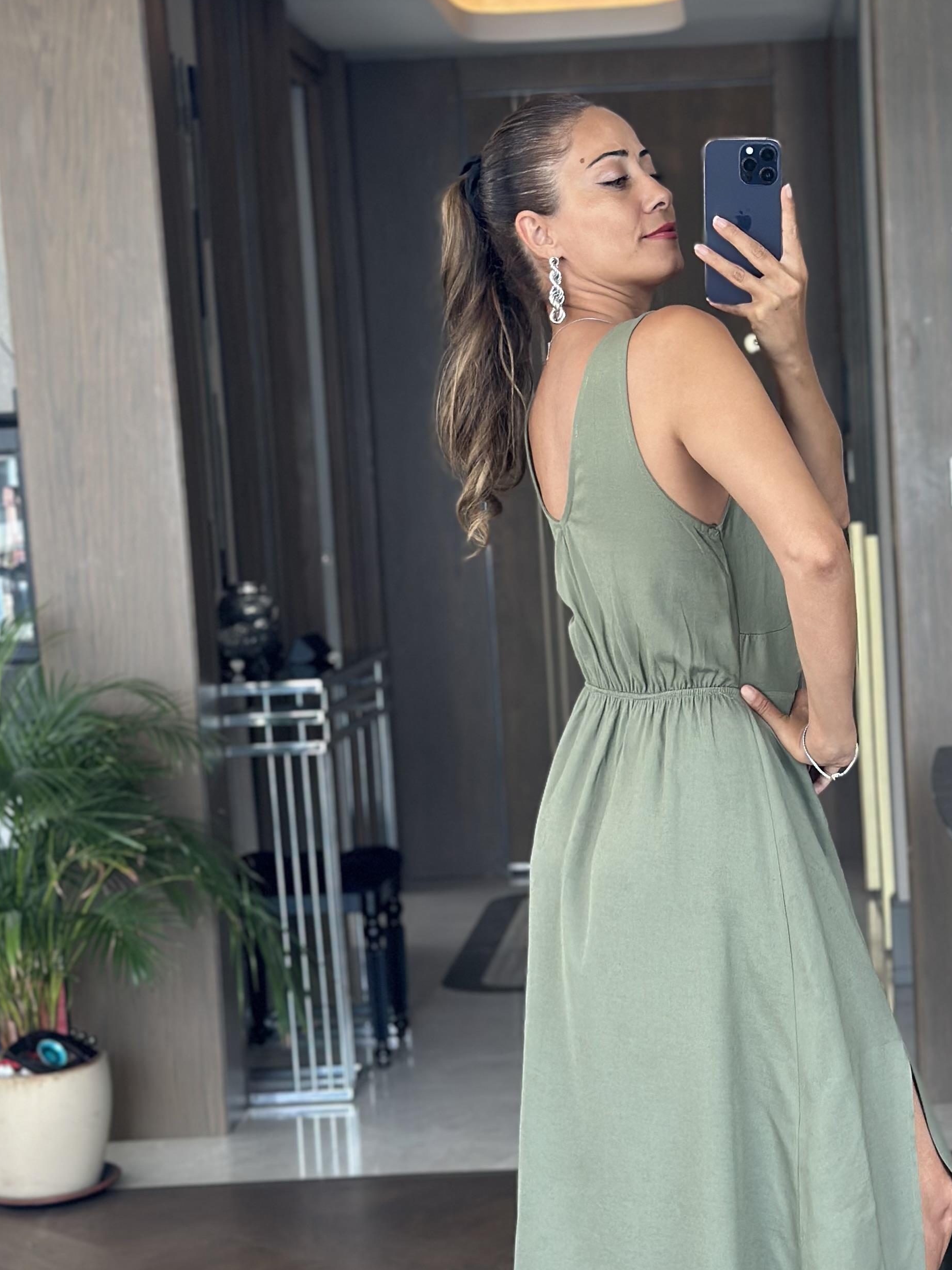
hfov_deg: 18.5
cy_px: 800
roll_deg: +2.7
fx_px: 2897
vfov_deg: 24.6
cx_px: 733
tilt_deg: -16.4
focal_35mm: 79
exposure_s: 1/104
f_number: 1.78
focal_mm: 6.86
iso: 125
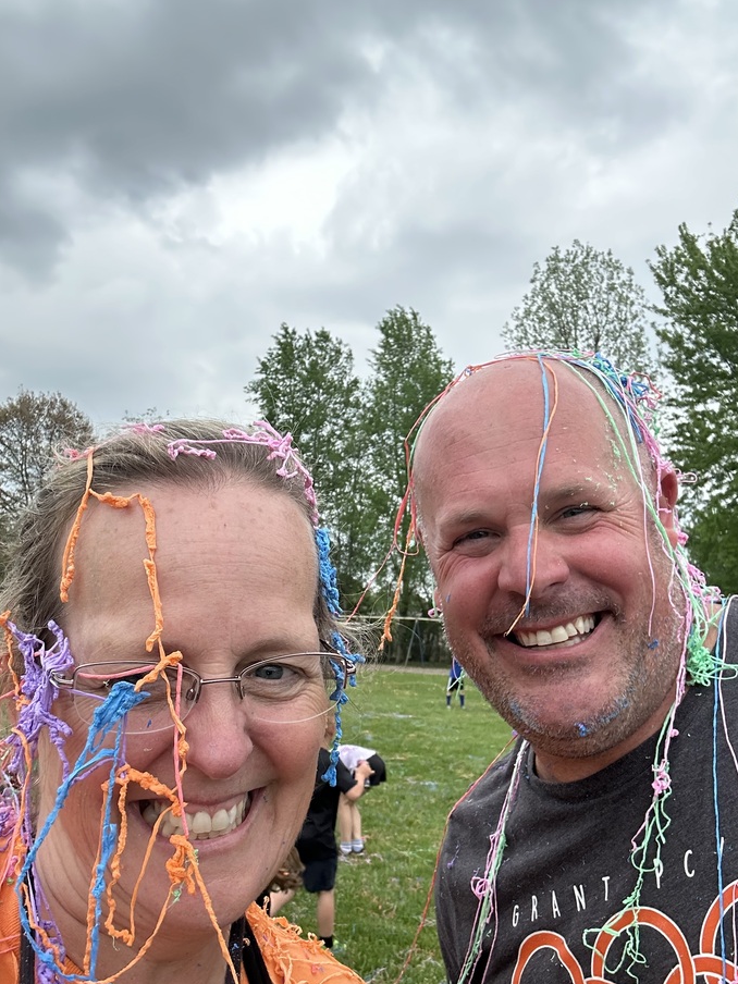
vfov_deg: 53.8
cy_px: 552
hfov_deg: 41.8
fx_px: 966
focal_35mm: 34
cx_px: 399
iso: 32
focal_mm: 2.69
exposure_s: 1/172
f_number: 1.9
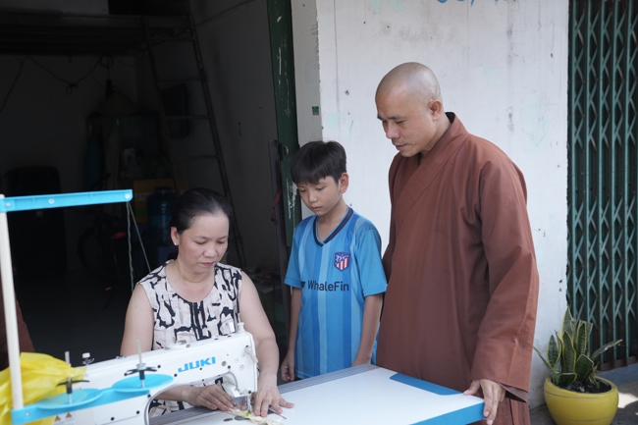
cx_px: 319
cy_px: 212
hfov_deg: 46.4
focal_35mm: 42
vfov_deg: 31.9
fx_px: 744
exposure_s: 1/160
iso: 125
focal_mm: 42
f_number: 4
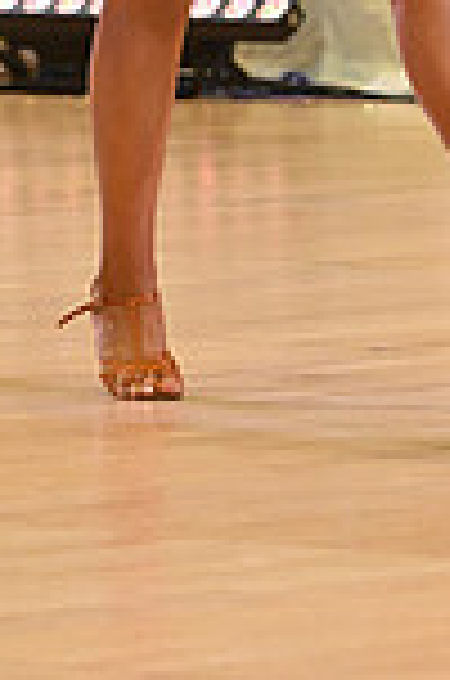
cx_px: 610
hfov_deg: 2.3
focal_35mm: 597
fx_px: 11245
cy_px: -315
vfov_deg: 3.4
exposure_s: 1/400
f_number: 5.6
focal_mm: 155
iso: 4000
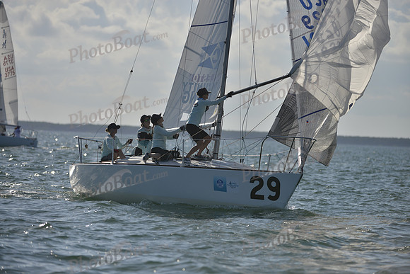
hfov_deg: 9.4
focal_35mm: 220
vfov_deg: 6.2
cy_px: 137
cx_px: 205
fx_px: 2506
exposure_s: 1/6400
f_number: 4
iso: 200
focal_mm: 220
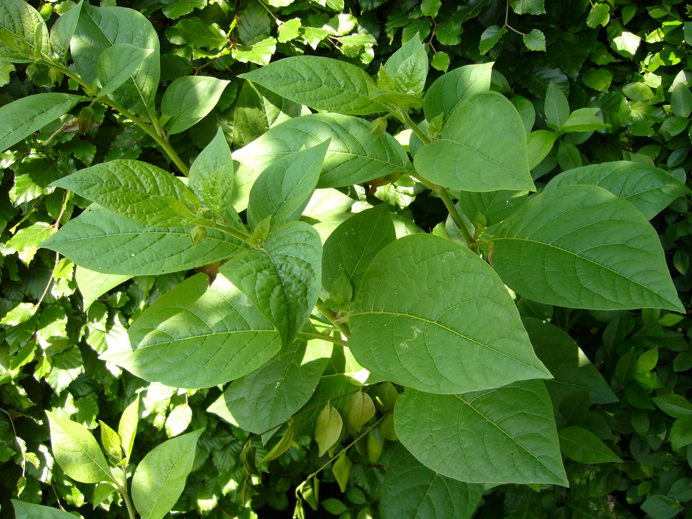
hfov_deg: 52.6
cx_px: 346
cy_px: 260
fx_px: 700
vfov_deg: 40.7
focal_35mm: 35
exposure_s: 1/250
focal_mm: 5.8
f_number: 2.8
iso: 100
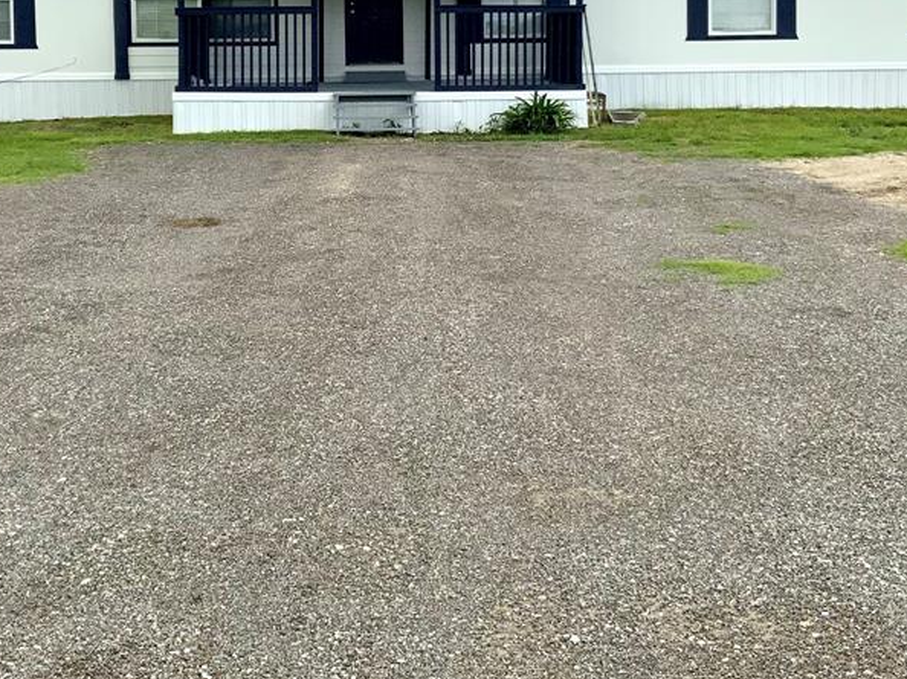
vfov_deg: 28.3
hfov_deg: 38.2
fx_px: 1310
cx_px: 417
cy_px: 116
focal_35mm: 50
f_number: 1.8
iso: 20
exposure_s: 1/2667
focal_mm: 3
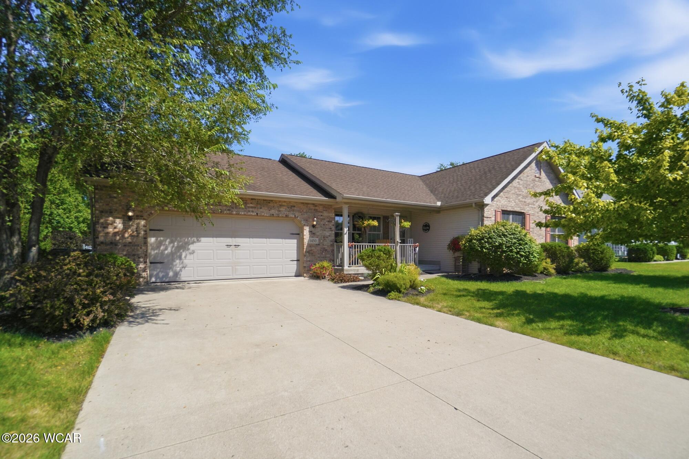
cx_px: 344
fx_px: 287
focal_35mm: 15
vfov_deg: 77.3
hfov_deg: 100.4
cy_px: 230
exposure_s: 1/2000
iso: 125
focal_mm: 10
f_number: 5.6
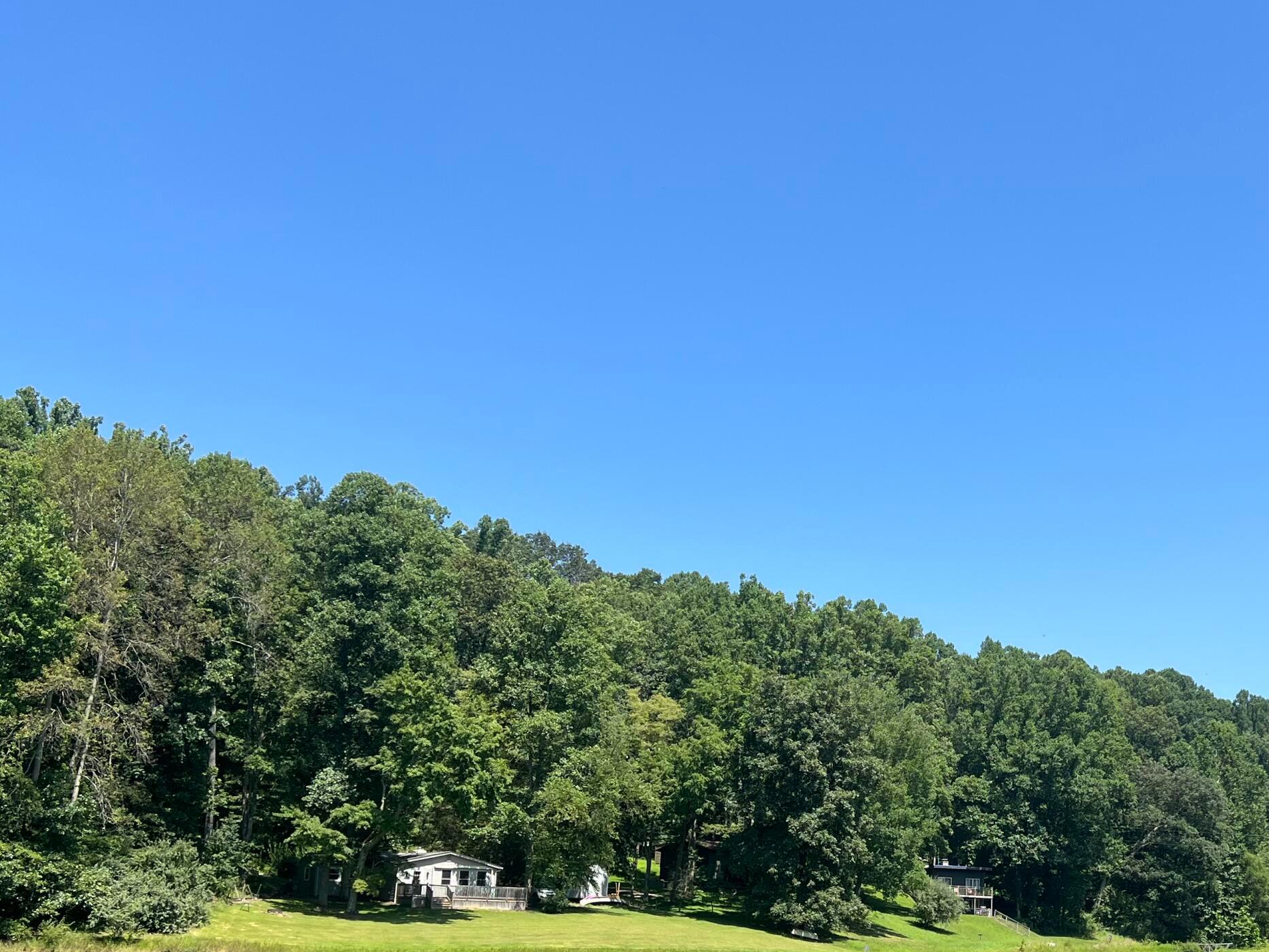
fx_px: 1540
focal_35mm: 42
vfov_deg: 33.7
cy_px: 705
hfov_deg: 43.8
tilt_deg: +8.8
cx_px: 892
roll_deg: -1.6
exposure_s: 1/2841
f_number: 1.5
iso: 50
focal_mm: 5.7
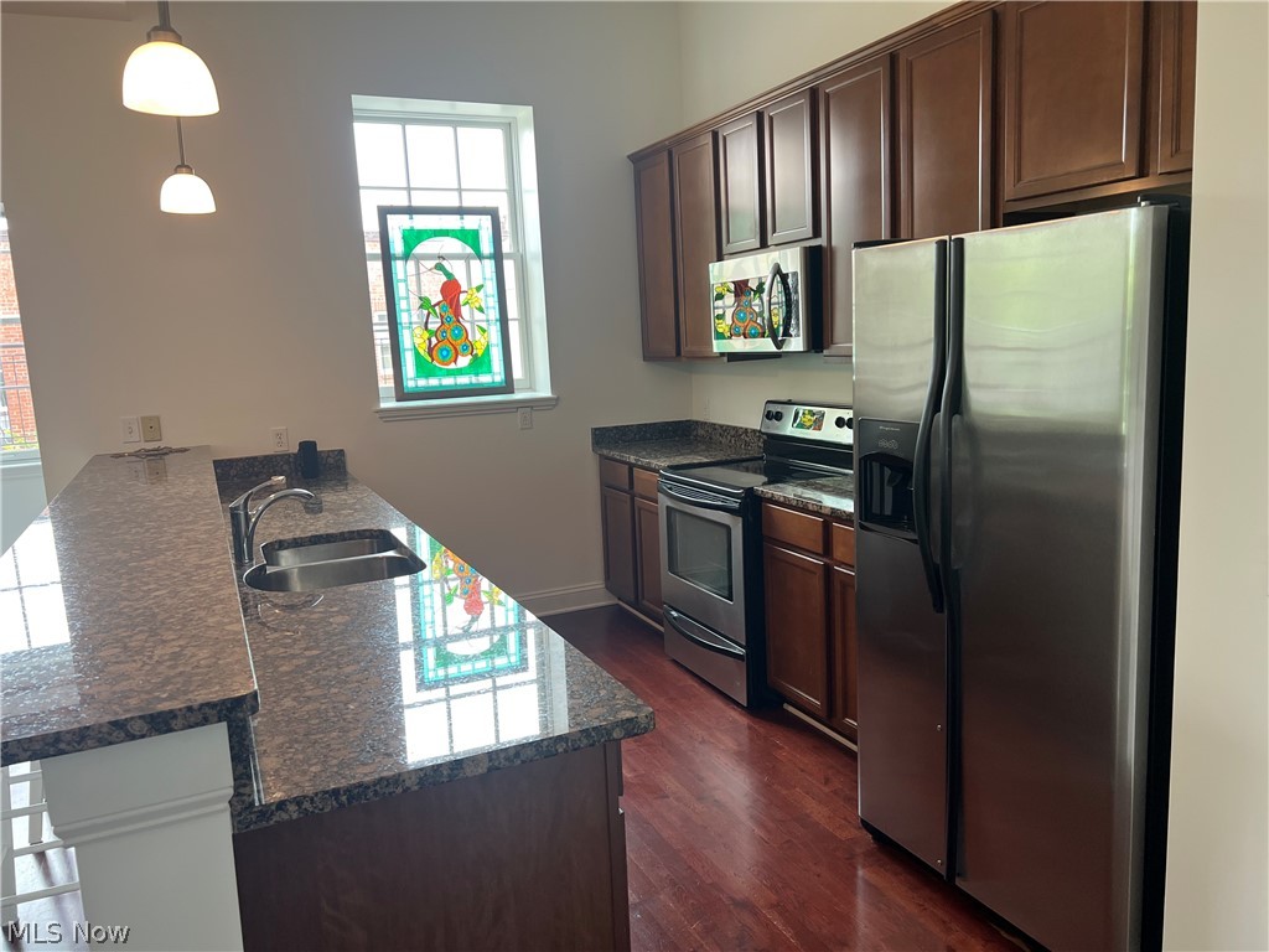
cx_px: 634
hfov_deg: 67.3
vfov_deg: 53.1
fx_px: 953
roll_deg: +2.7
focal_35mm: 26
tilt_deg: -8.1
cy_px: 476
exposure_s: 1/120
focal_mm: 5.7
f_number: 1.5
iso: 100
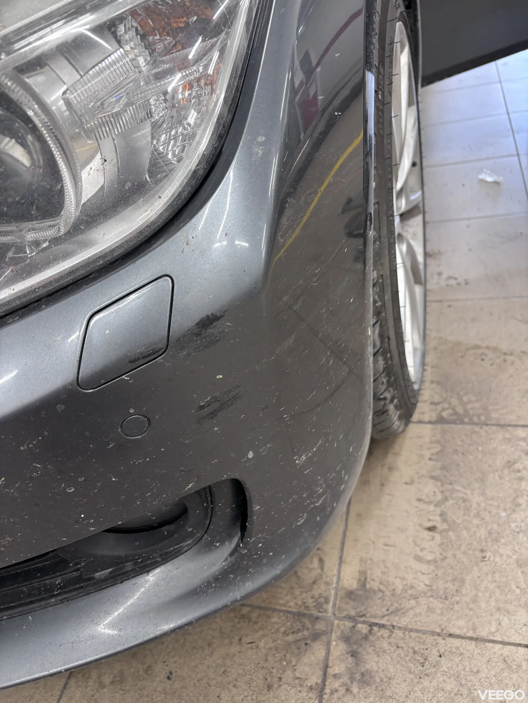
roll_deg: +18.6
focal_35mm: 26
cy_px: 352
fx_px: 529
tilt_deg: -38.9
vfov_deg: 67.3
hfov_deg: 53.1
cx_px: 264
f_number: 1.6
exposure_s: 1/98
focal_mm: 5.96
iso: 125
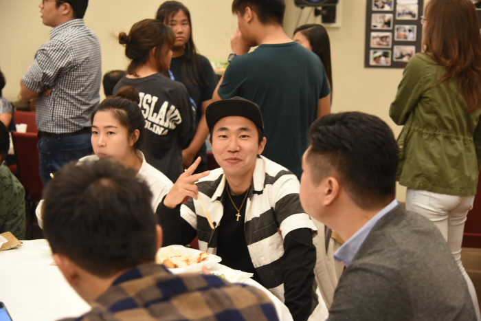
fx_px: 775
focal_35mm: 58
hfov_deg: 34.5
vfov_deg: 23.4
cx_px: 240
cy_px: 160
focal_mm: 58
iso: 2000
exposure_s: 1/60
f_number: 4
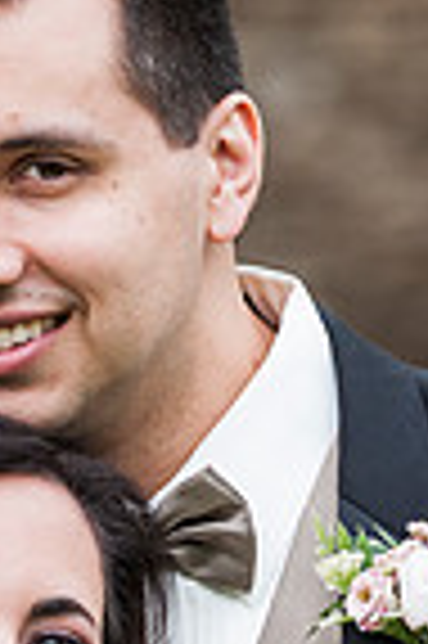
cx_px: 92
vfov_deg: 6.0
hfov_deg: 4.0
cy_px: 432
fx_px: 6167
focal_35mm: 345
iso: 800
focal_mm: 110
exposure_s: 1/3200
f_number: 2.8
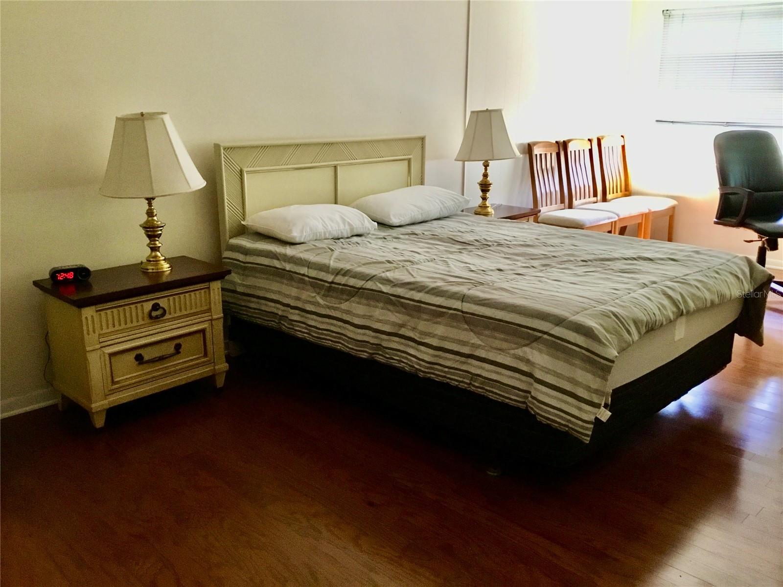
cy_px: 294
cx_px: 392
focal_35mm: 31
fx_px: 701
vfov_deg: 45.4
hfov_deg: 58.4
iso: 160
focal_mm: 3.3
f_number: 2.4
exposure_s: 1/30
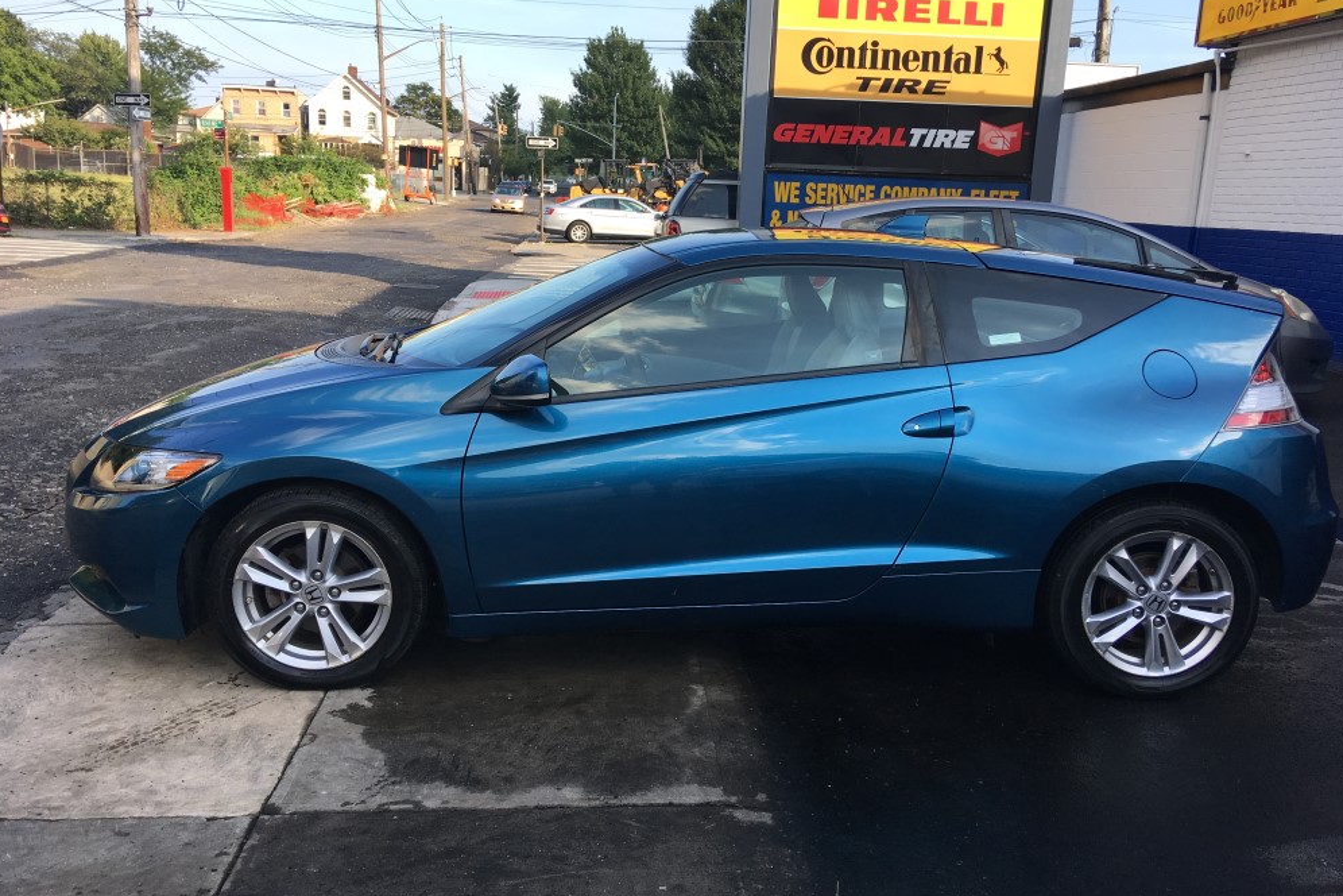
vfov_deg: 42.3
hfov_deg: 60.3
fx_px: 1156
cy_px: 445
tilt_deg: -11.3
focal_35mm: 31
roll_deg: -2.2
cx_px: 682
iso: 25
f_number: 2.2
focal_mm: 4.15
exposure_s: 1/430
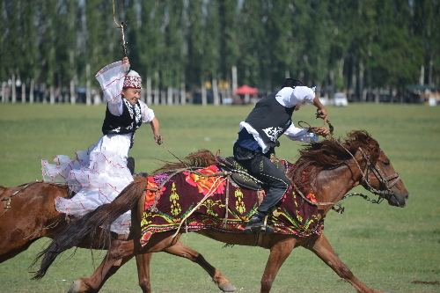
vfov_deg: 4.6
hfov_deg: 6.9
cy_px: 146
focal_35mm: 300
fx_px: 3665
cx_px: 220
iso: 400
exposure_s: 1/2000
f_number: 5.6
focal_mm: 300
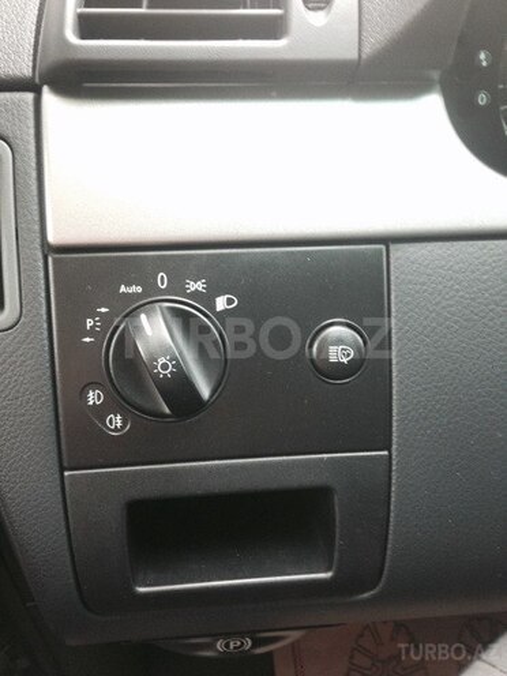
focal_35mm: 33
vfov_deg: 55.4
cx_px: 254
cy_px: 338
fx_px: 644
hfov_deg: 42.9
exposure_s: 1/20
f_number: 2.4
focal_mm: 4.12
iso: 100
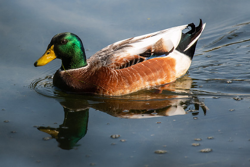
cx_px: 62
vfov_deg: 1.9
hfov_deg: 2.9
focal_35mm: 708
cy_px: 55
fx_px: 4914
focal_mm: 440
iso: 400
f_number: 5.6
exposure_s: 1/1000
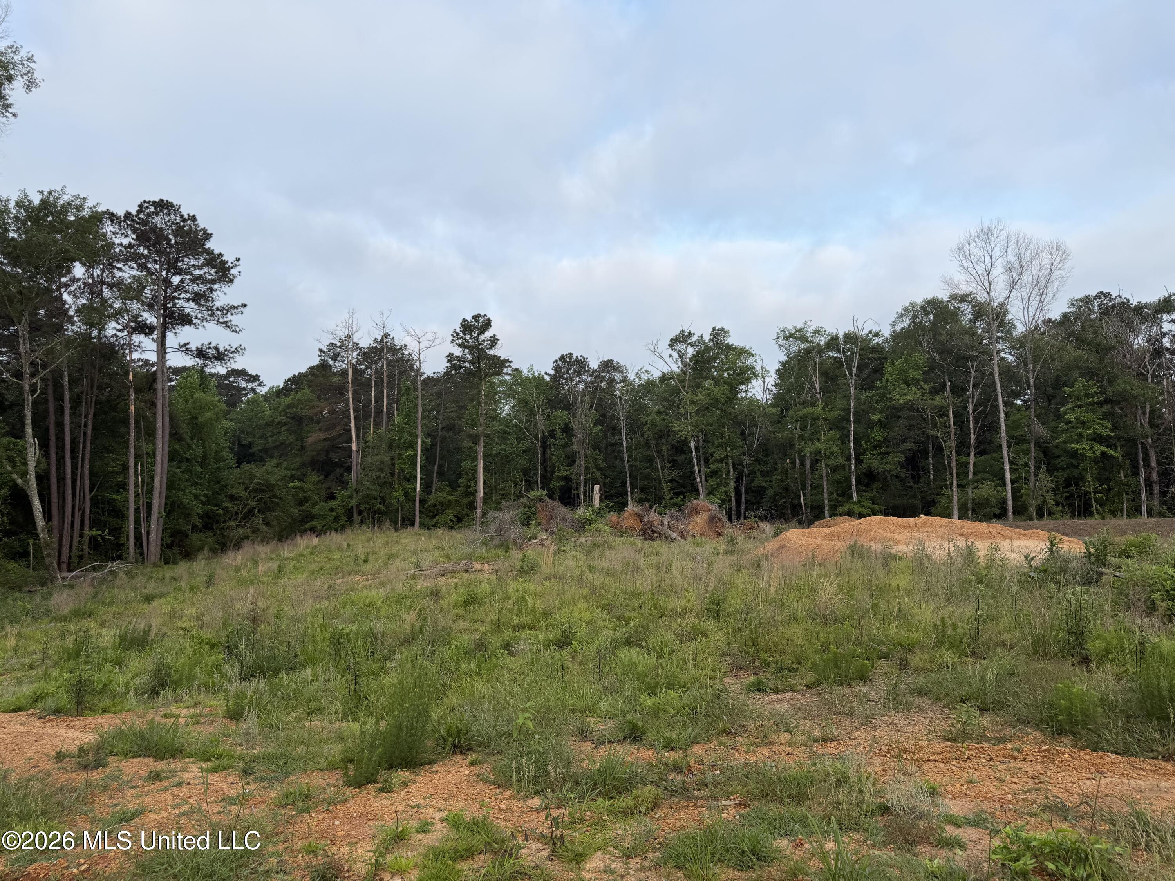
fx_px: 815
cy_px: 440
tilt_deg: +4.7
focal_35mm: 24
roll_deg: +0.3
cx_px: 588
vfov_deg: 56.8
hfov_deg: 71.6
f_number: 1.78
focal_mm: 6.76
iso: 80
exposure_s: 1/1493
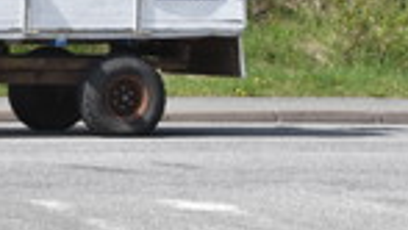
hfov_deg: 8.9
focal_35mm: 239
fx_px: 2588
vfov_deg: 5.1
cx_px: -36
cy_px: -87
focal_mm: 56
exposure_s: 1/800
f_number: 7.1
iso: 800
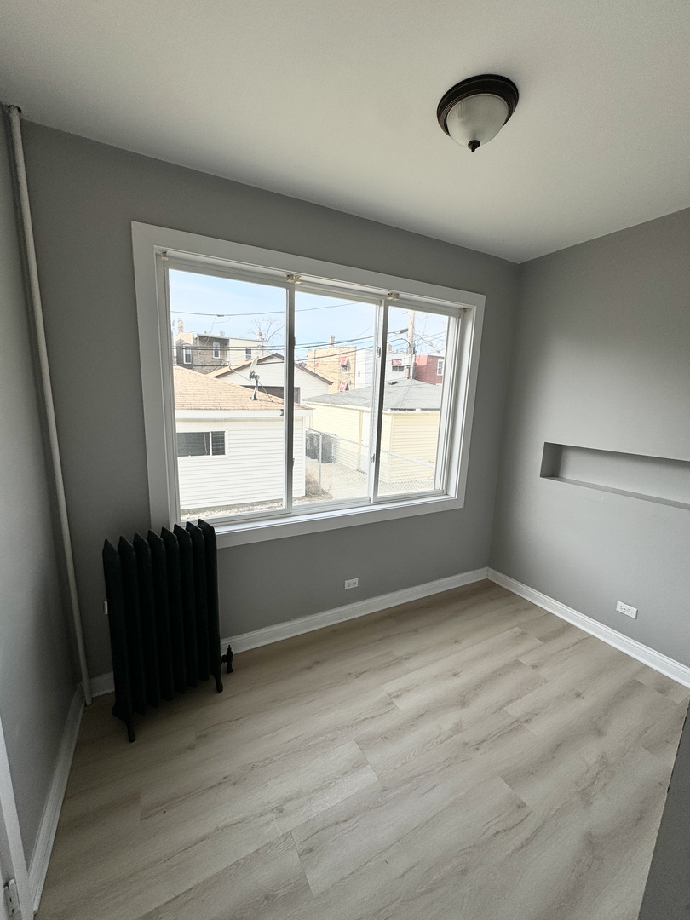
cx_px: 345
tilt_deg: -11.2
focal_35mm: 14
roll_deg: -2.6
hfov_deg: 85.7
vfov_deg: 102.1
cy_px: 460
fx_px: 372
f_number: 2.2
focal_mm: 2.22
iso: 40
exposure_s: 1/631
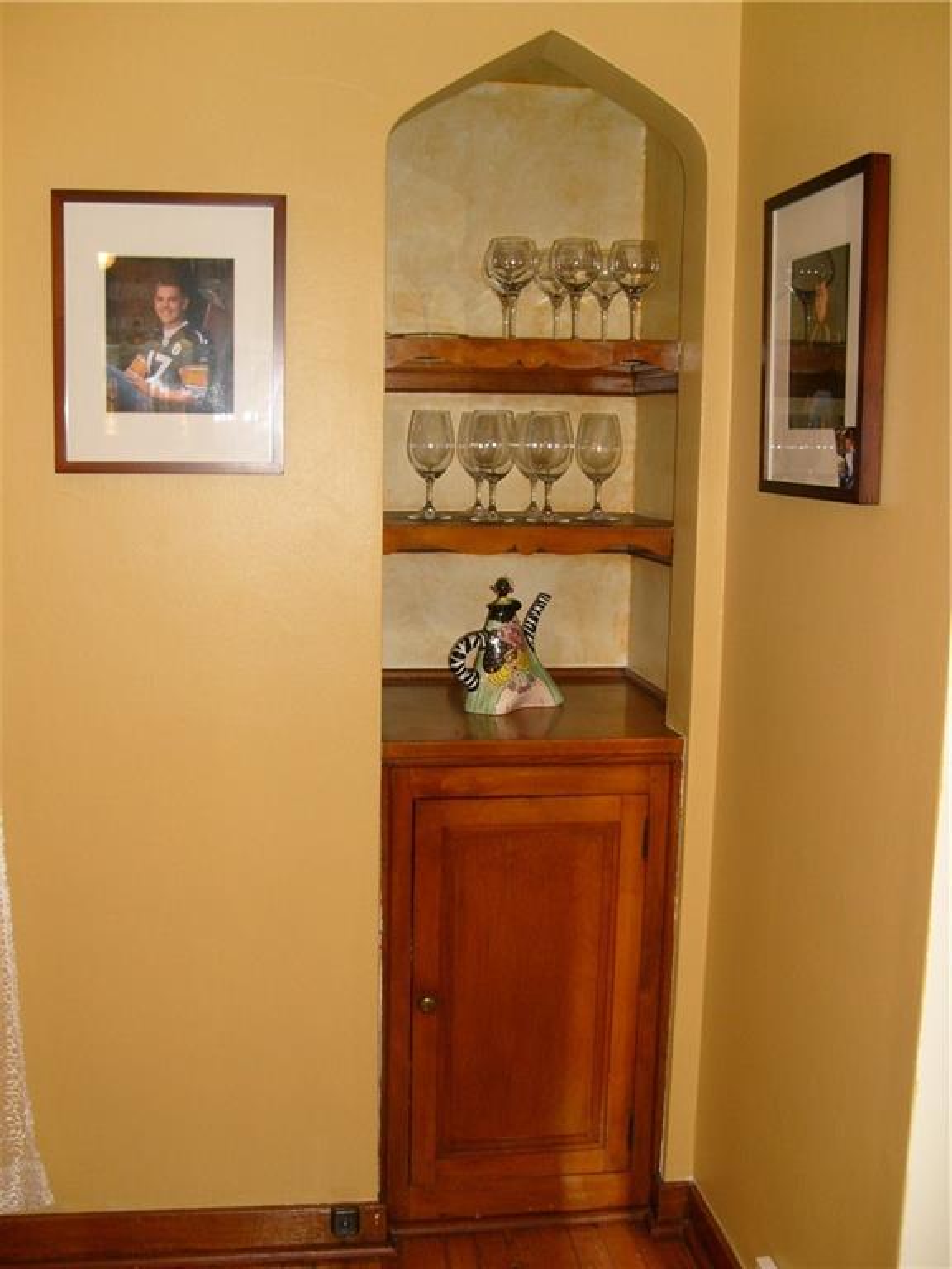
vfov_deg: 52.6
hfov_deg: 40.7
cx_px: 476
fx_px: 1283
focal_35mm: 35
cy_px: 634
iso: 100
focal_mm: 5.8
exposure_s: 1/45
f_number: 2.8
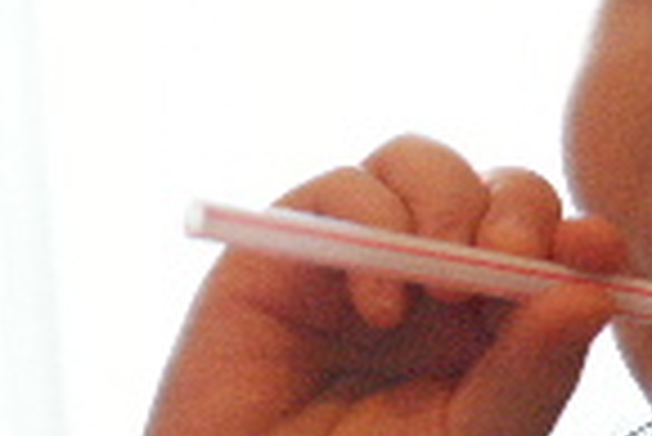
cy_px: 288
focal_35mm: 258
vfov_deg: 5.3
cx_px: 852
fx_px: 4677
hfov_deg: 7.9
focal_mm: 50
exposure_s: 1/25
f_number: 5.6
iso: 800
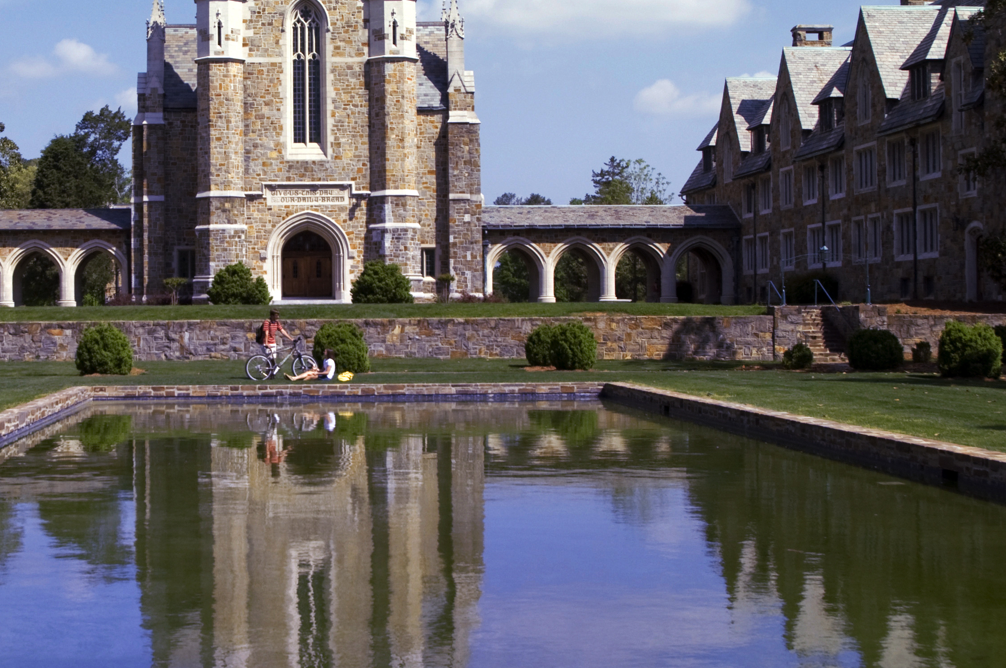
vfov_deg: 21.5
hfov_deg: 31.5
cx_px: 284
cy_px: 254
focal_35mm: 63
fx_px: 1758
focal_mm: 22
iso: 200
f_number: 9
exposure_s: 1/500
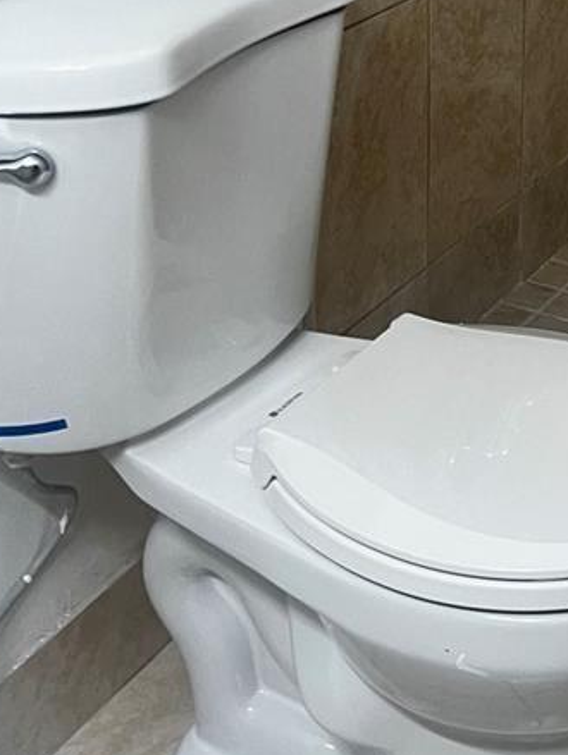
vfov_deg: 25.3
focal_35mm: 71
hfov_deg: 19.1
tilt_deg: -15.0
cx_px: 749
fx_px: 1551
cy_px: -88
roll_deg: -3.8
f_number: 1.5
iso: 100
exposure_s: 1/60
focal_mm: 5.7
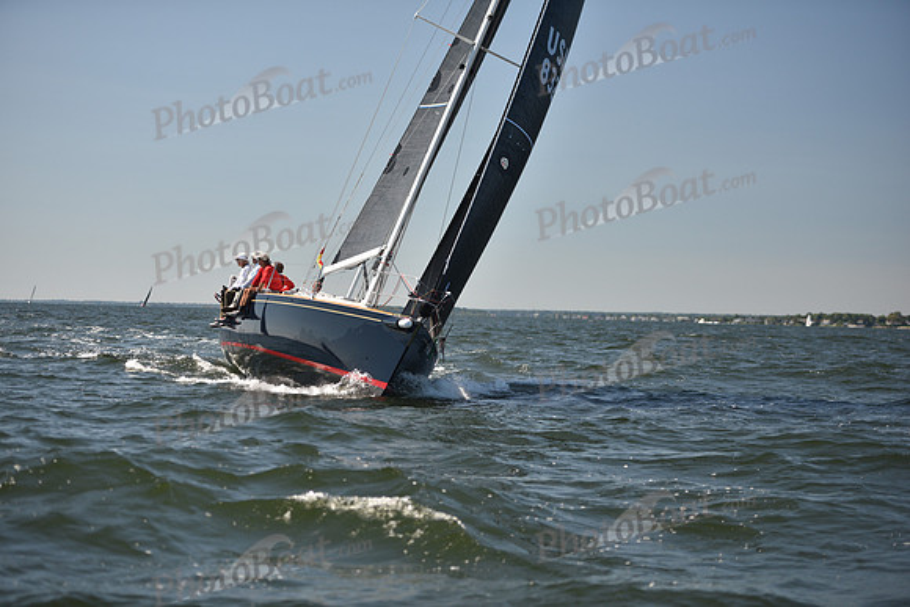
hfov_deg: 23.9
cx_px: 455
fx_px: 2149
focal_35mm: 85
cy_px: 304
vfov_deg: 16.1
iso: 250
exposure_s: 1/1600
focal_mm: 85
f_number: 2.8
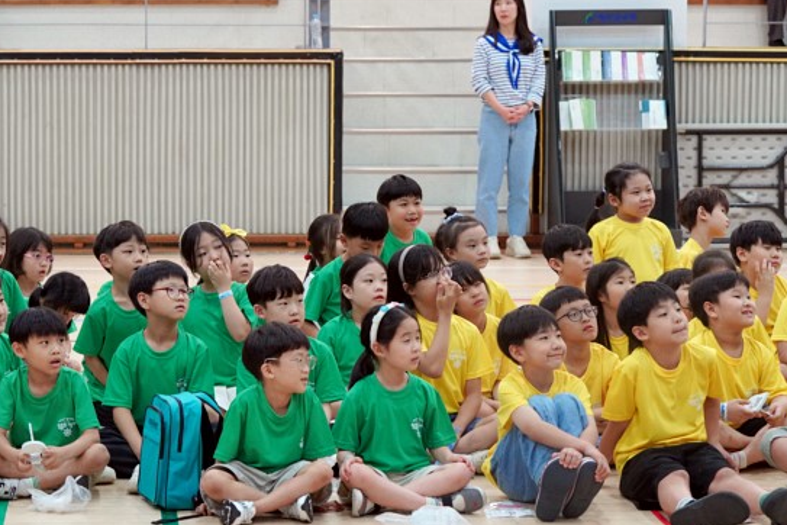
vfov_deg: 11.8
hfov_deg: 17.6
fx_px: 2536
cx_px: 210
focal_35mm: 116
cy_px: 296
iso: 1600
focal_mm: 70
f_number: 4
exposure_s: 1/160
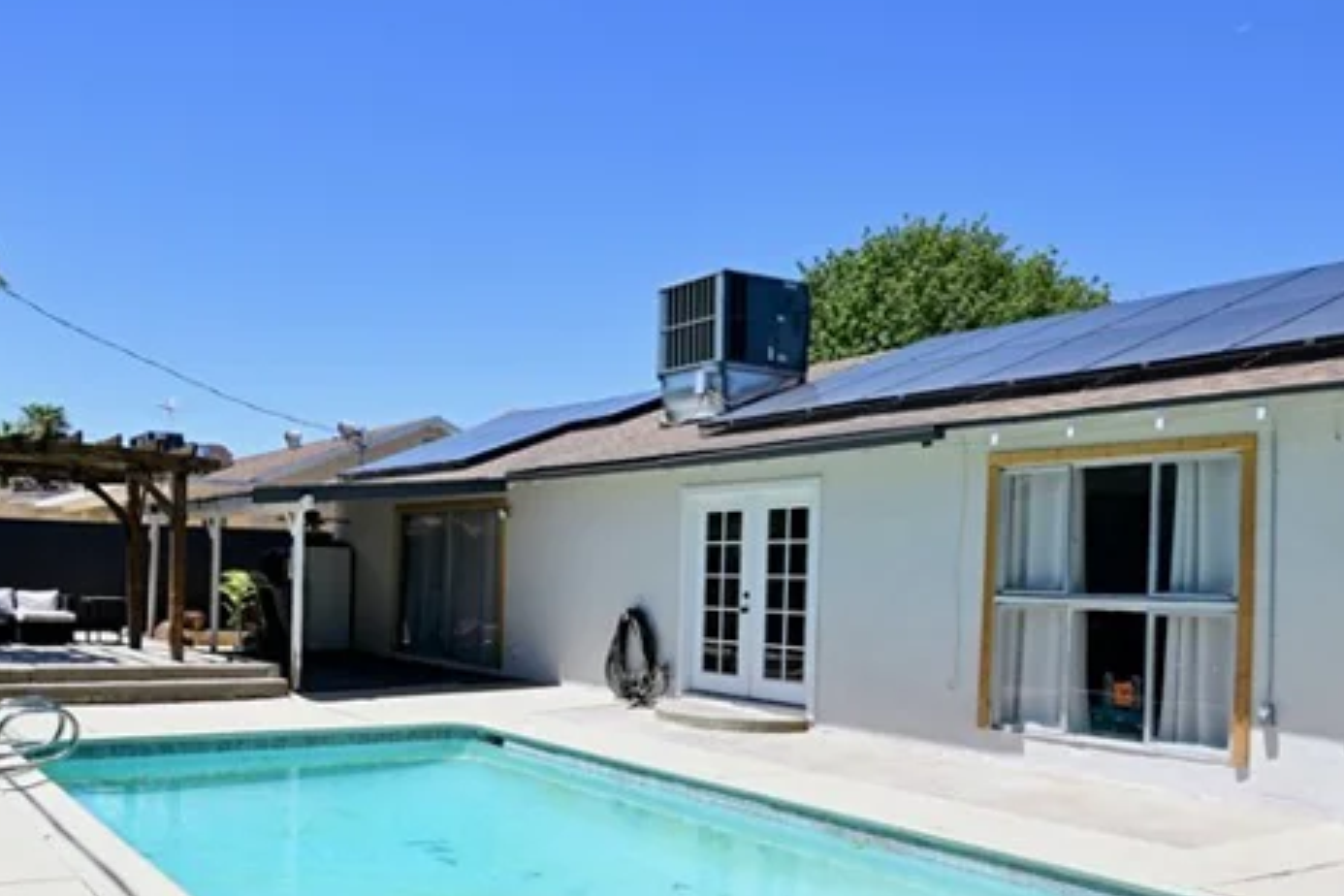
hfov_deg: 59.6
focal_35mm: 31
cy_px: 575
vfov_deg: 41.9
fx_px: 1157
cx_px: 512
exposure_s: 1/60
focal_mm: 14
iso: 100
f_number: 14
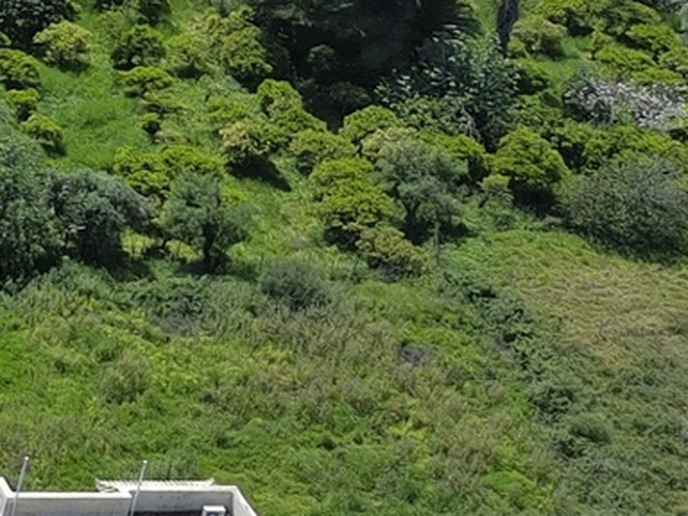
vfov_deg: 12.6
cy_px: -72
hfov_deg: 12.9
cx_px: -989
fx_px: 2286
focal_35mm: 115
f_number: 1.9
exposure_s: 1/2469
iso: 100
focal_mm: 6.67
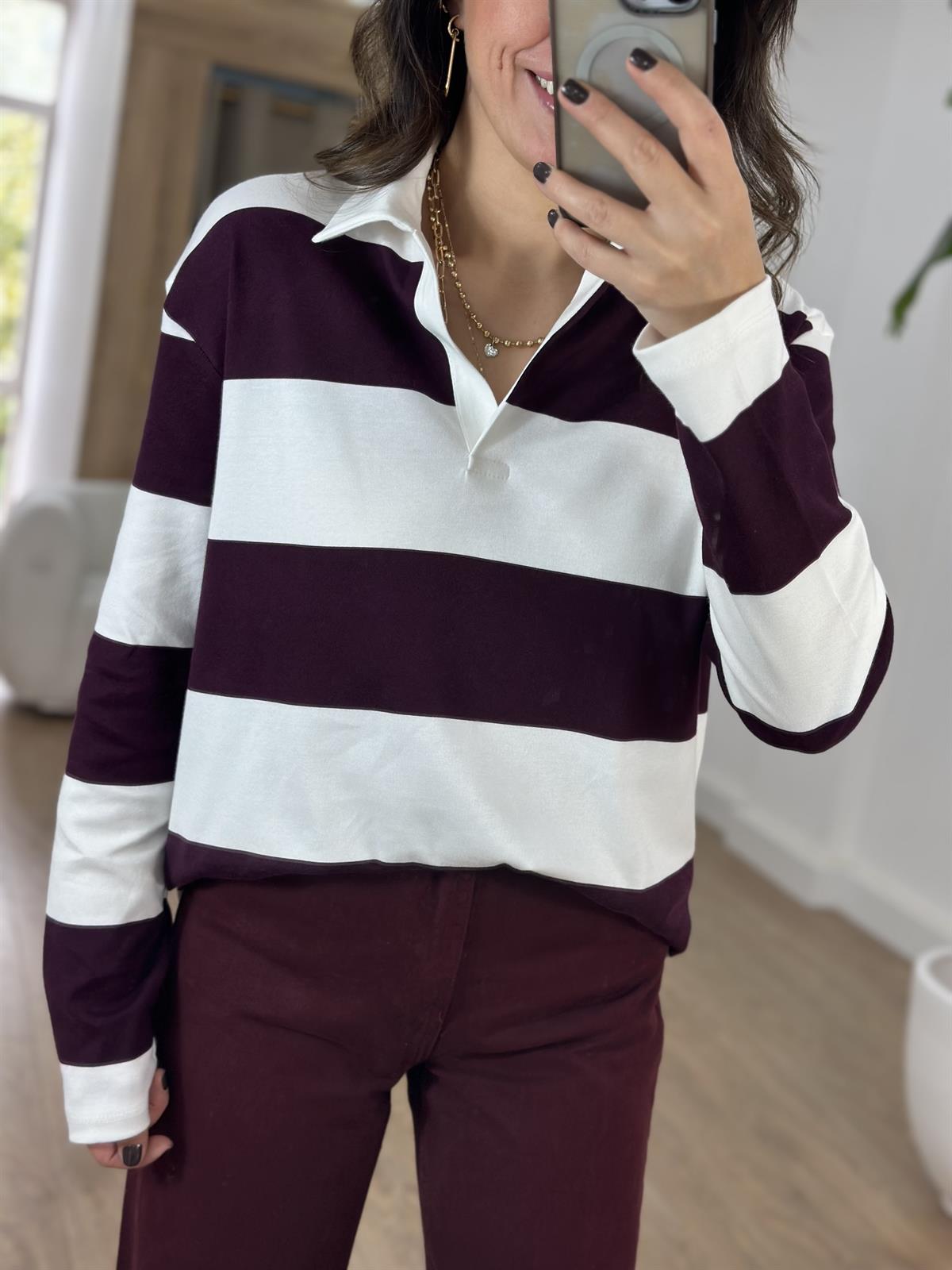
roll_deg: -8.5
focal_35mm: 48
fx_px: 1760
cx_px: 476
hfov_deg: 30.3
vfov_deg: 39.7
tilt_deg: -32.7
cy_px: 635
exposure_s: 1/261
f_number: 1.78
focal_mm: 6.86
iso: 80
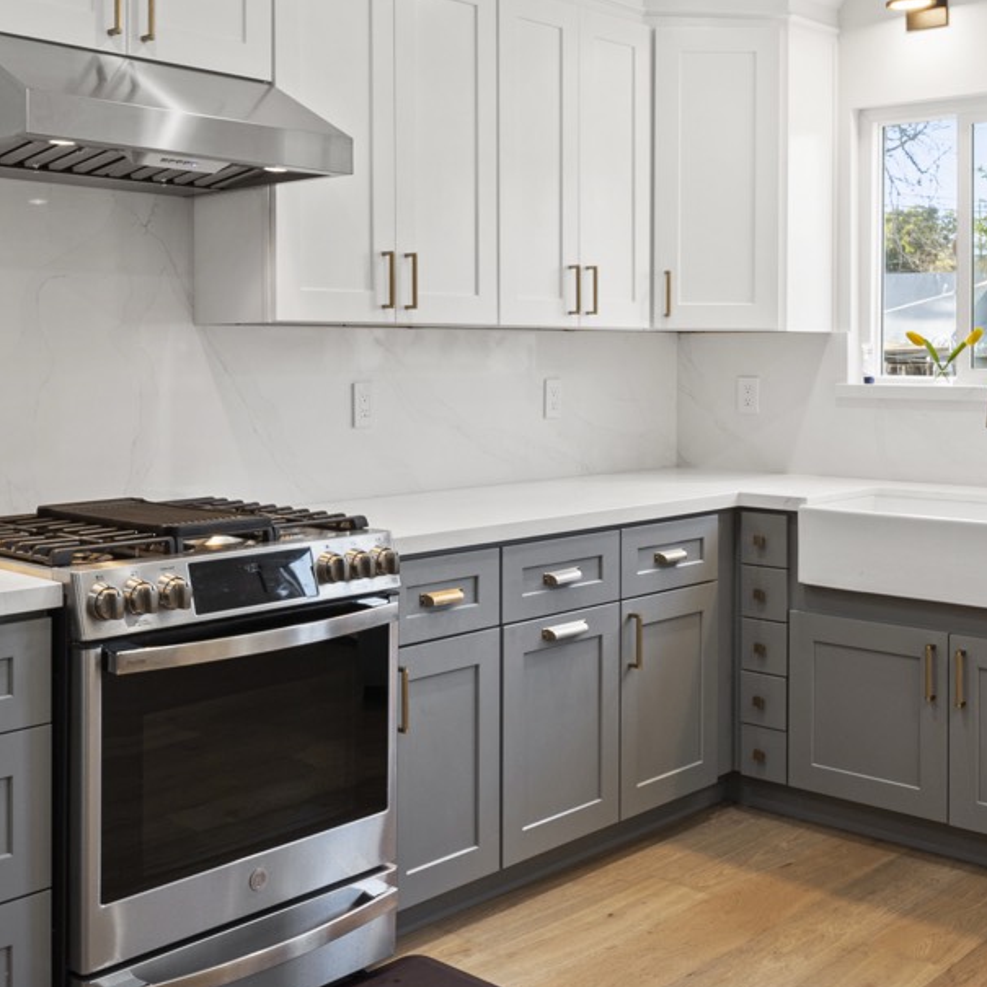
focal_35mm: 43
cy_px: 370
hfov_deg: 39.2
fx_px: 1387
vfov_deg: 38.9
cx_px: 463
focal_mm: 17
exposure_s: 1/5
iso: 200
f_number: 9
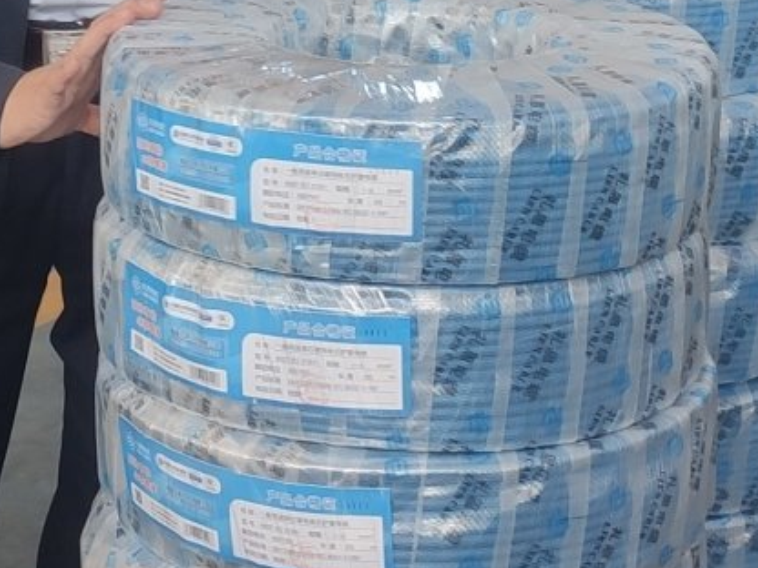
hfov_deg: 16.4
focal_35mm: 120
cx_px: 224
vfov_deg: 12.0
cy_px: -173
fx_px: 2628
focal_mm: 4.77
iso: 162
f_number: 1.75
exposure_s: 1/50
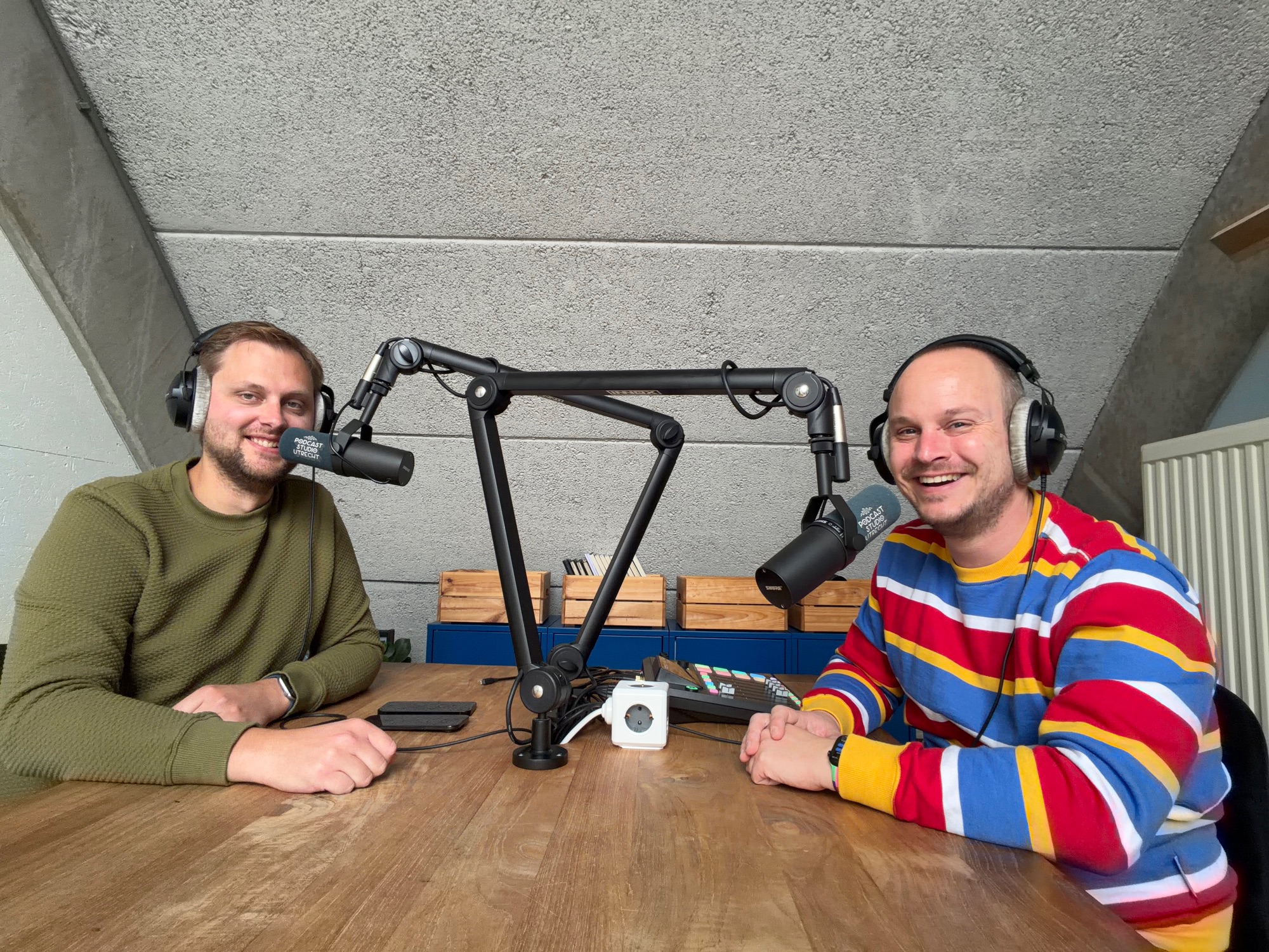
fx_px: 697
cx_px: 634
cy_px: 476
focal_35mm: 19
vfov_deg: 68.7
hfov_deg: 84.7
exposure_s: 1/60
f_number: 1.9
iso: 125
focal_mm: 2.71
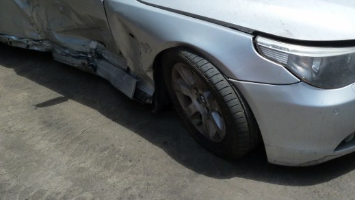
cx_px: 191
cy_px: 34
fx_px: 395
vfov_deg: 27.6
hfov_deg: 48.3
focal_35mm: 42
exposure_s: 1/320
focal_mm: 4.5
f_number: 5.6
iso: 125
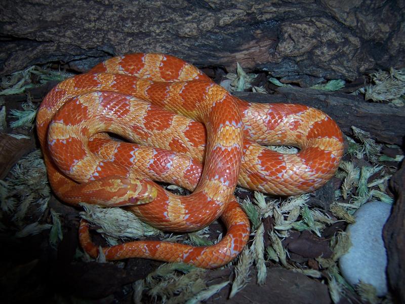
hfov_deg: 55.4
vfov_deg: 42.9
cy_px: 152
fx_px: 386
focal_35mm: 33
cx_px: 202
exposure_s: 1/60
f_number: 2.8
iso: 80
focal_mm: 5.5
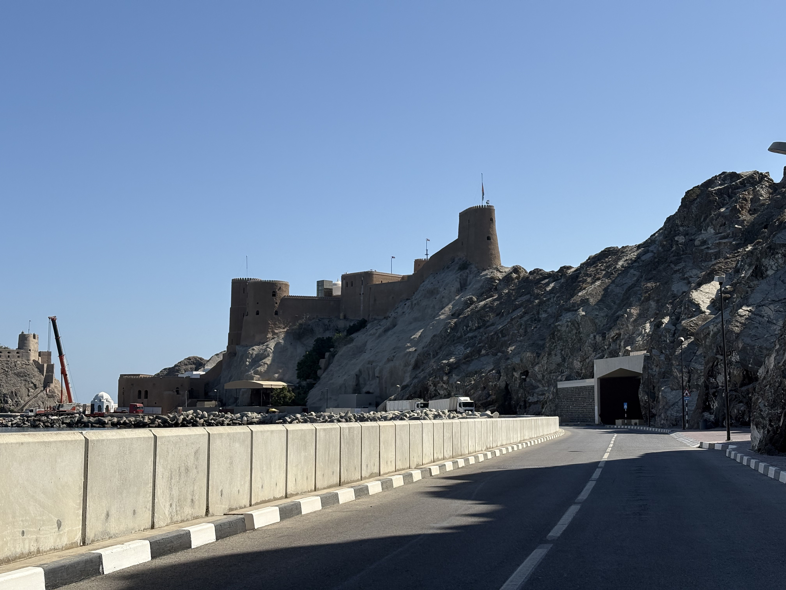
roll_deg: +0.2
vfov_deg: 28.0
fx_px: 1181
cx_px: 393
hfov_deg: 36.8
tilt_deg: +6.0
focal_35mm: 52
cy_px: 295
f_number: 1.6
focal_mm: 5.96
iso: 32
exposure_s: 1/4630
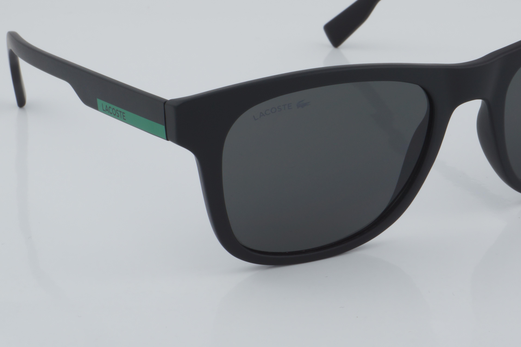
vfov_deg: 13.7
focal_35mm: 100
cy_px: 133
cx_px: 342
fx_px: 1447
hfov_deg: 20.3
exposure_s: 1/4
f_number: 32
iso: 100
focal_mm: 50
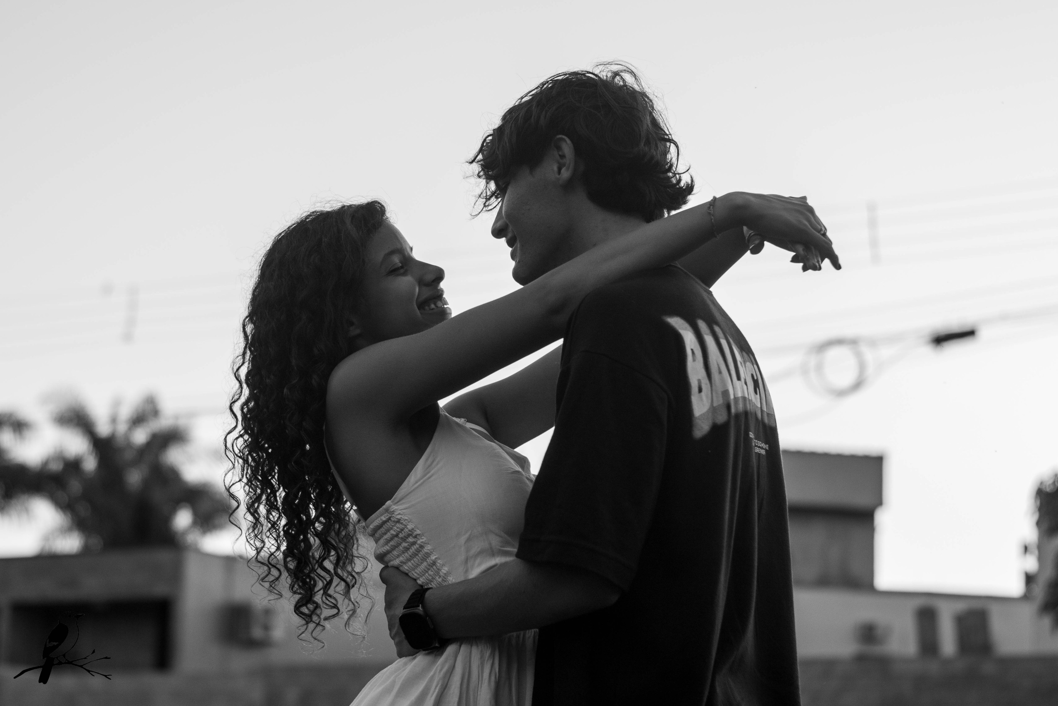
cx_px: 514
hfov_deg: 22.8
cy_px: 332
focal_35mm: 89
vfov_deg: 15.3
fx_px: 2619
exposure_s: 1/320
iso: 250
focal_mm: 50
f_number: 2.8
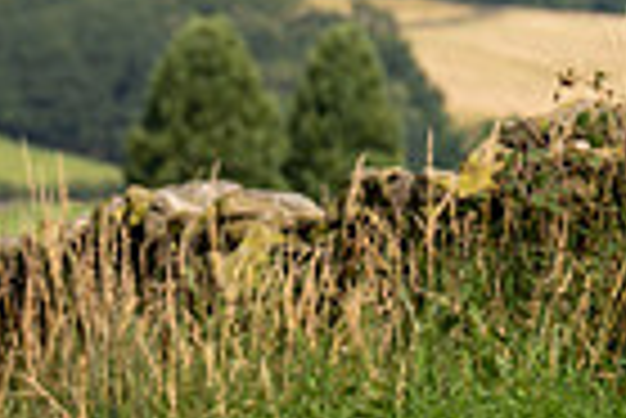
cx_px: -386
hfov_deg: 3.7
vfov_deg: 2.5
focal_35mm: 550
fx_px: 9574
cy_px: 24
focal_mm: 102
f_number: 4
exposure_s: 1/1000
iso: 100
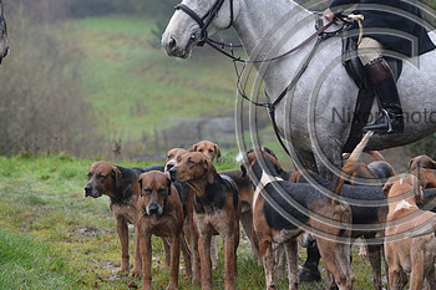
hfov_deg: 10.3
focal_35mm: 199
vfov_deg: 6.9
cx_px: 350
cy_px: 100
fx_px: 2409
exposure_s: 1/800
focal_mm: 120
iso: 1600
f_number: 3.5
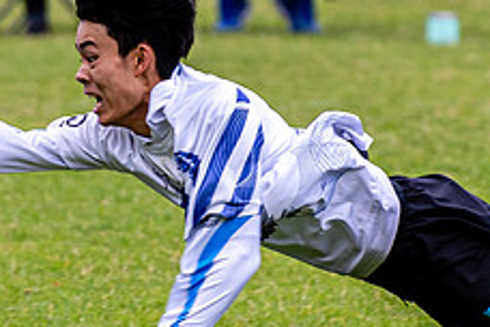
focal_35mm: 1149
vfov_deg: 1.2
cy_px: 158
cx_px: 400
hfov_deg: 1.8
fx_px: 15638
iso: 200
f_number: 3.2
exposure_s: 1/1000
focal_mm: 200
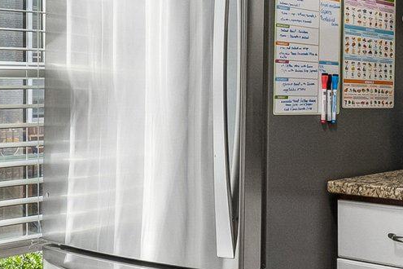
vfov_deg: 21.9
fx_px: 694
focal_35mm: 62
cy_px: 126
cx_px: 475
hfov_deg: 28.5
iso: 400
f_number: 5.6
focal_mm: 10
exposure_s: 1/80
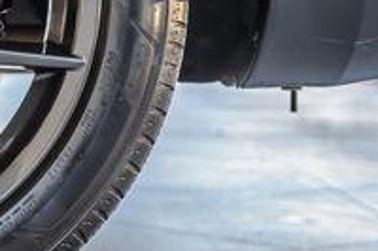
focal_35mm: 262
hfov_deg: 7.7
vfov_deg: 5.2
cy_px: -29
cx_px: -182
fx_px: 2749
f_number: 4
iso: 400
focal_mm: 70
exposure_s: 1/400
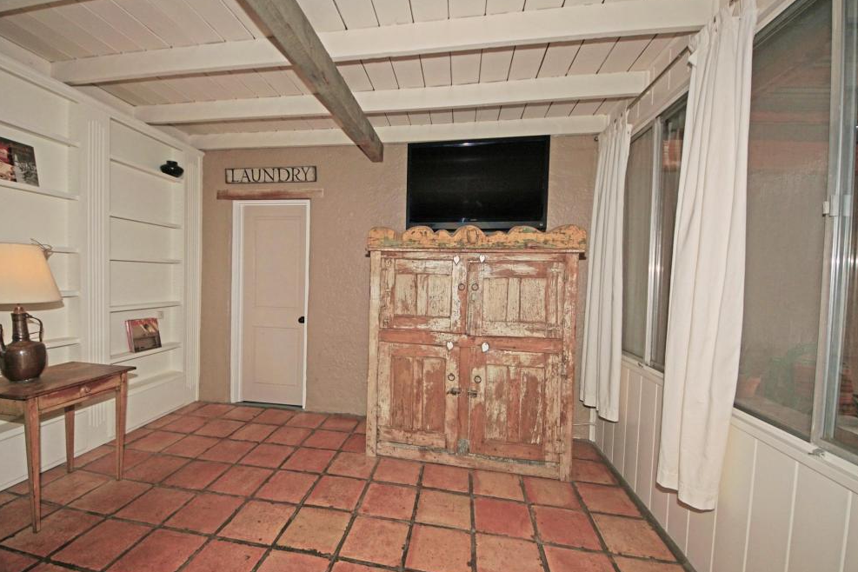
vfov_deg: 81.2
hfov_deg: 104.1
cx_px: 398
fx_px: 334
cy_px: 286
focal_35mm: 14
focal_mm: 8
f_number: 4.5
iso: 200
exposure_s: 1/400
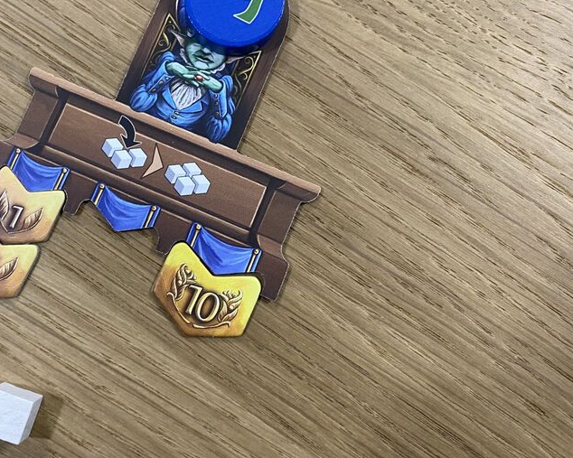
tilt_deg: -81.9
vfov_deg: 36.3
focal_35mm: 41
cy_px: 170
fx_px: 695
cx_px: 207
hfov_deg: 44.3
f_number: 1.8
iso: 100
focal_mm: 4.25
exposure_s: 1/50
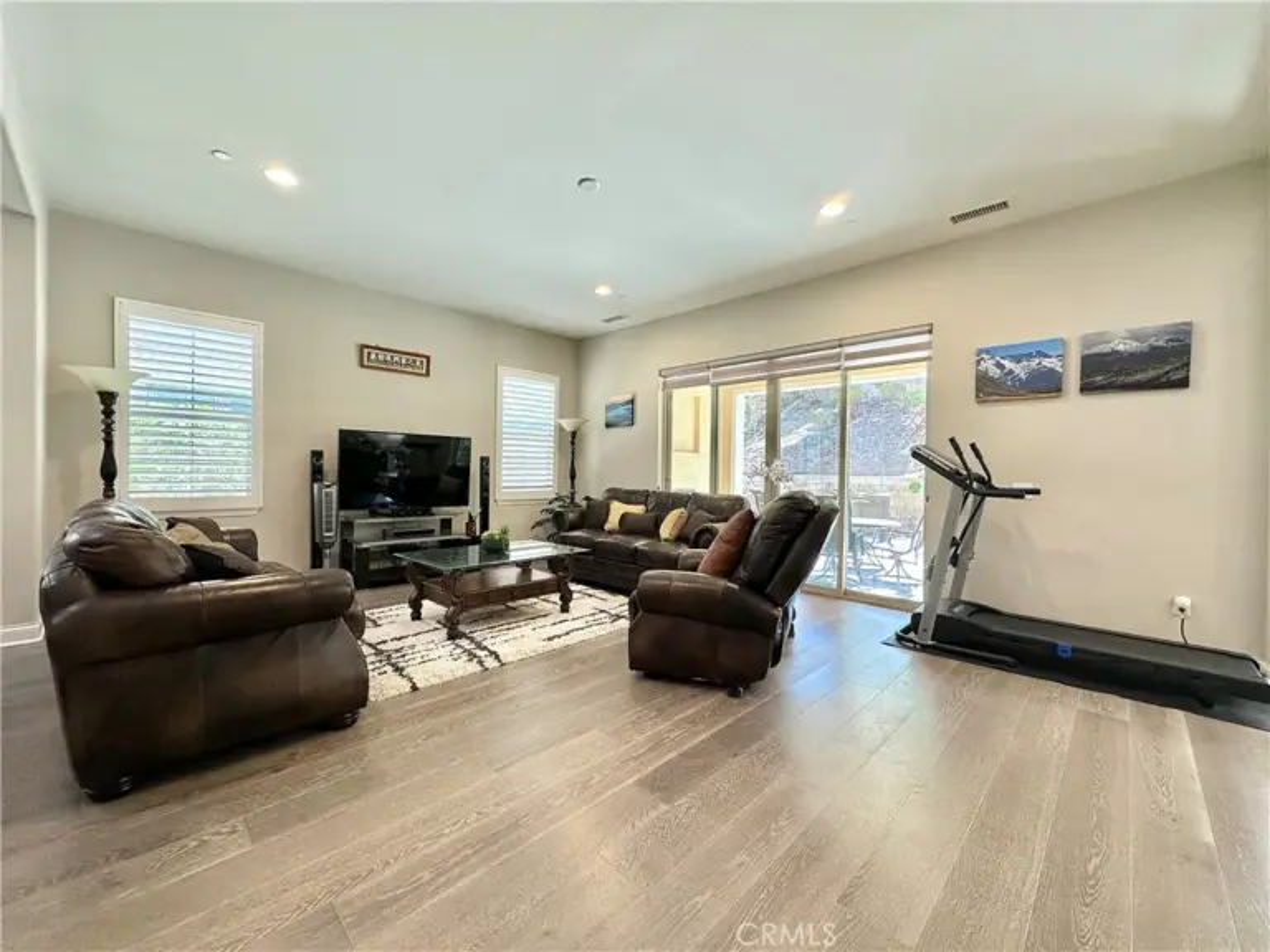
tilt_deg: +0.2
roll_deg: -0.9
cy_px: 476
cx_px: 635
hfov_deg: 102.1
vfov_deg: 85.7
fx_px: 514
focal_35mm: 14
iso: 160
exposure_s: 1/120
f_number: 2.2
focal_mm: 2.22
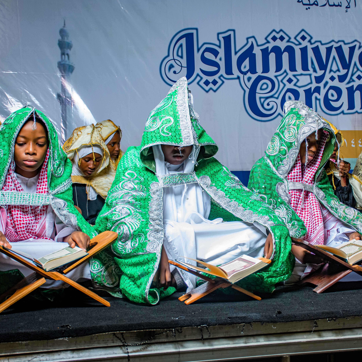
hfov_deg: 26.0
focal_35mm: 66
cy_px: 181
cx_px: 231
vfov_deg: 26.1
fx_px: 781
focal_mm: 34
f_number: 5
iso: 800
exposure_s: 1/125
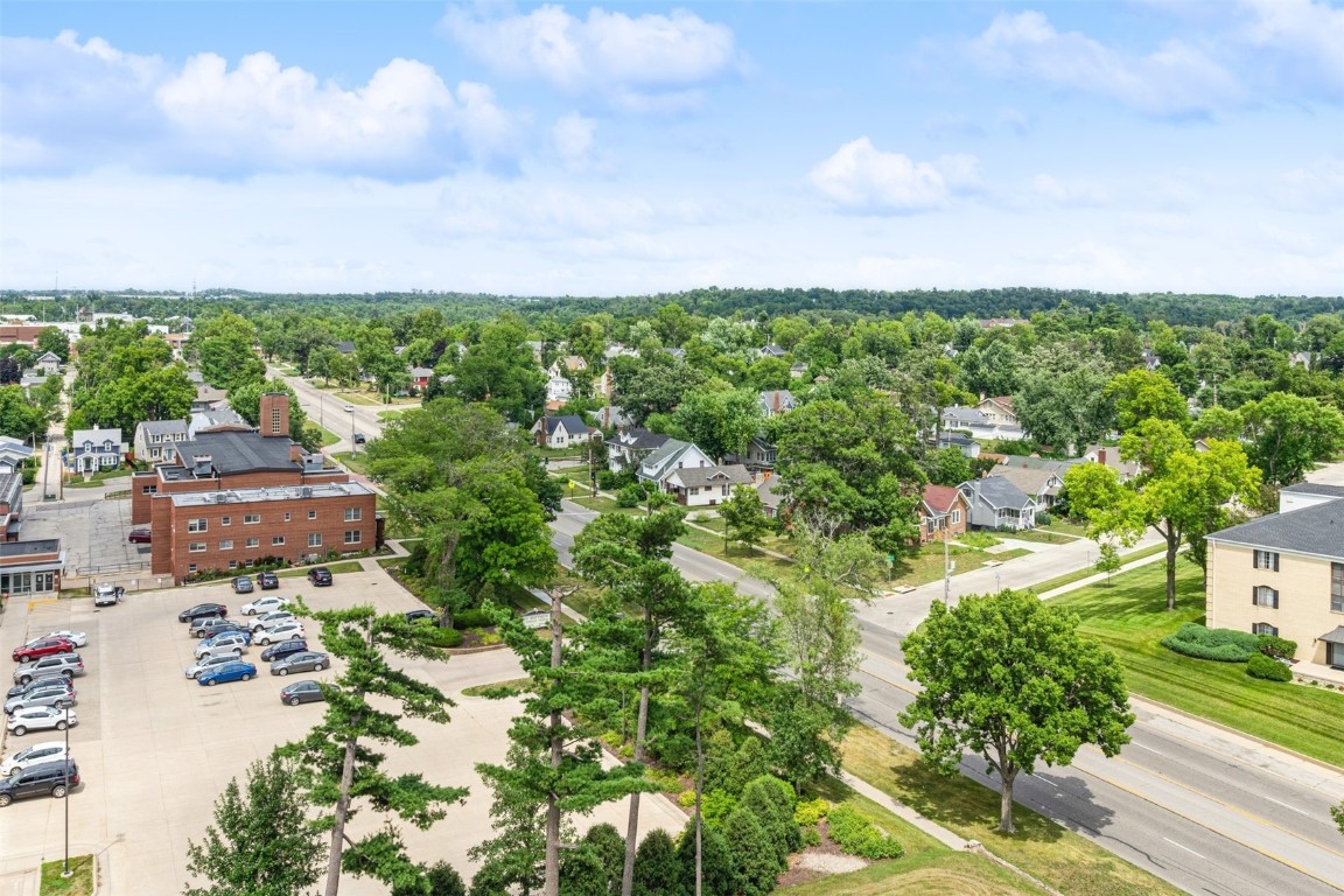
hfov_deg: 61.9
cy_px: 448
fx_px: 1120
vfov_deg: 43.6
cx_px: 672
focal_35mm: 30
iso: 200
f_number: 8
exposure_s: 1/500
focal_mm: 20
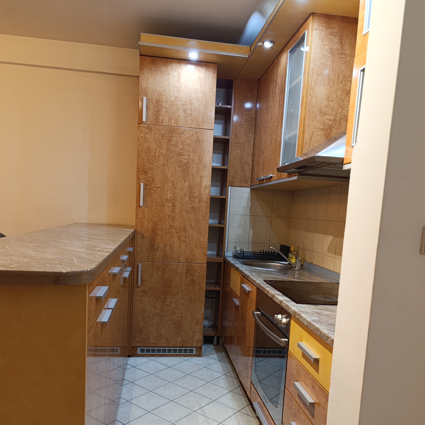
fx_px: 389
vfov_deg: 56.8
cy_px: 258
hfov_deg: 57.3
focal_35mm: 28
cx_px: 208
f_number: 1.6
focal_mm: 6.14
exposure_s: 1/100
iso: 1000
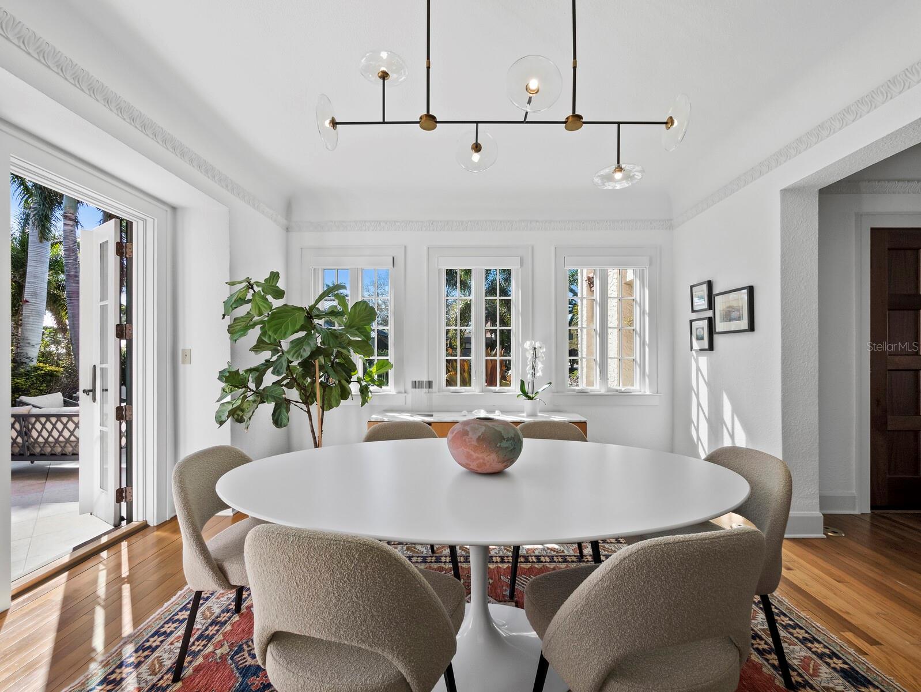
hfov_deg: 102.0
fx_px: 373
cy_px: 346
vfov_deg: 85.7
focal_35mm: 14
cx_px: 460
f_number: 11
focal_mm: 7
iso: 320
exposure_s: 1/25
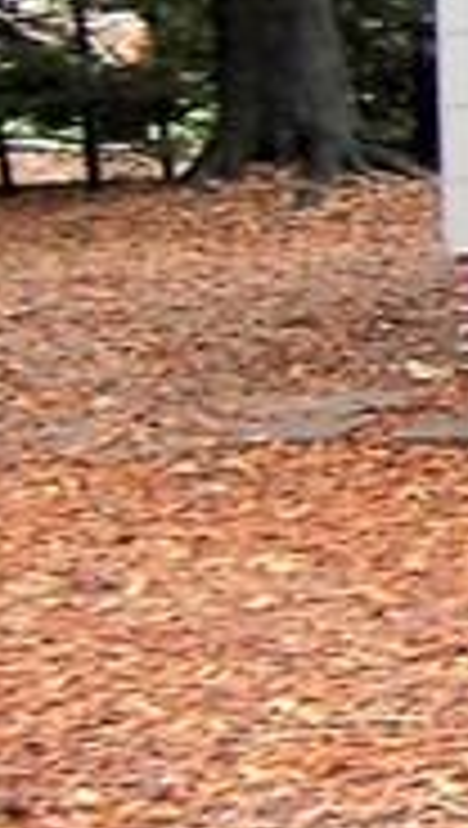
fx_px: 3055
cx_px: 1748
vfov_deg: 15.2
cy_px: 65
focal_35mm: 139
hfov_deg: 7.0
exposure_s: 1/50
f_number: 2.8
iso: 64
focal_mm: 3.8
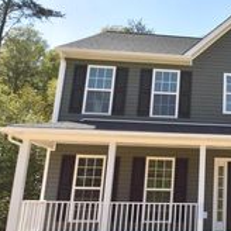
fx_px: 337
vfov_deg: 37.8
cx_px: 249
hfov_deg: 33.4
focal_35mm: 45
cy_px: 115
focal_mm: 11.5
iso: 100
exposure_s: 1/250
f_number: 8
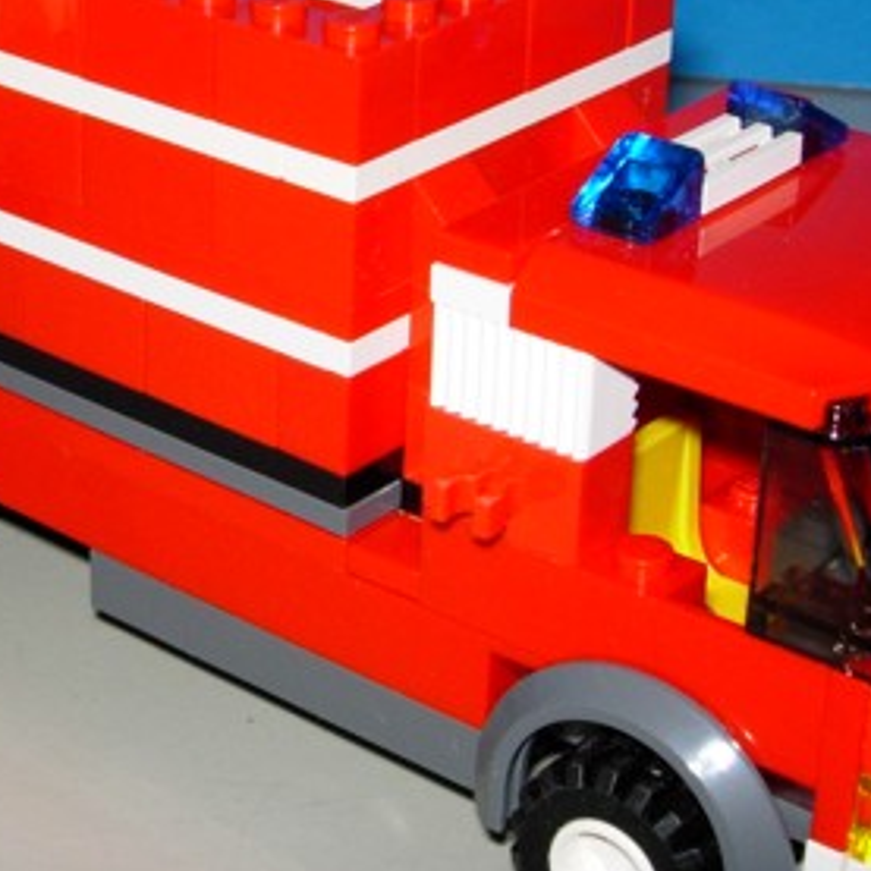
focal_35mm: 97
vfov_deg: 17.8
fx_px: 2761
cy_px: 233
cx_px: 154
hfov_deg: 17.7
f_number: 4.8
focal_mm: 7.8
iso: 79
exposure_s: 1/64
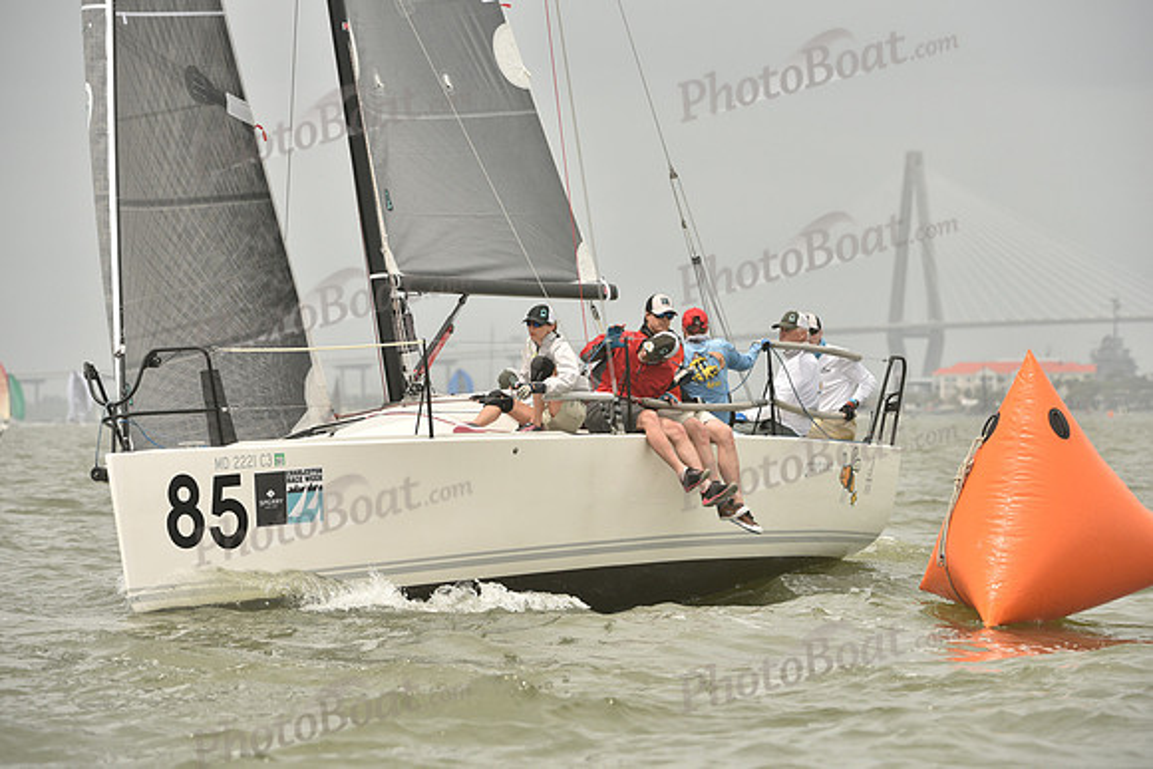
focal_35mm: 270
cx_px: 576
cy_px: 384
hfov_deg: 7.6
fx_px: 8649
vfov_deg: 5.1
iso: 320
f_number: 8
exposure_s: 1/1000
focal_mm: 270
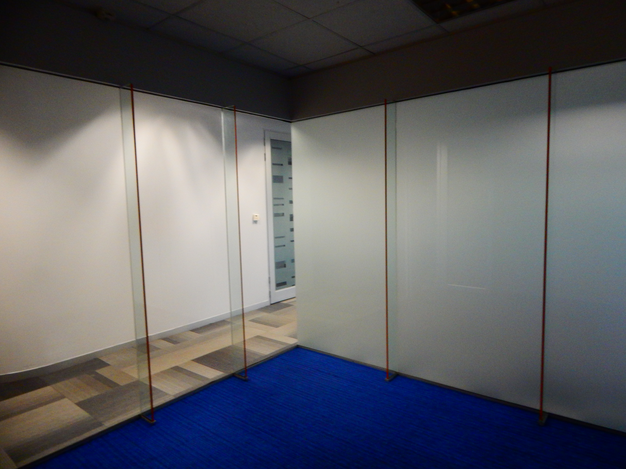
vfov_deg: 61.1
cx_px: 313
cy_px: 234
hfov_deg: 76.4
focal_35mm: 22
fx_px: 398
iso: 400
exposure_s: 1/30
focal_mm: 4
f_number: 3
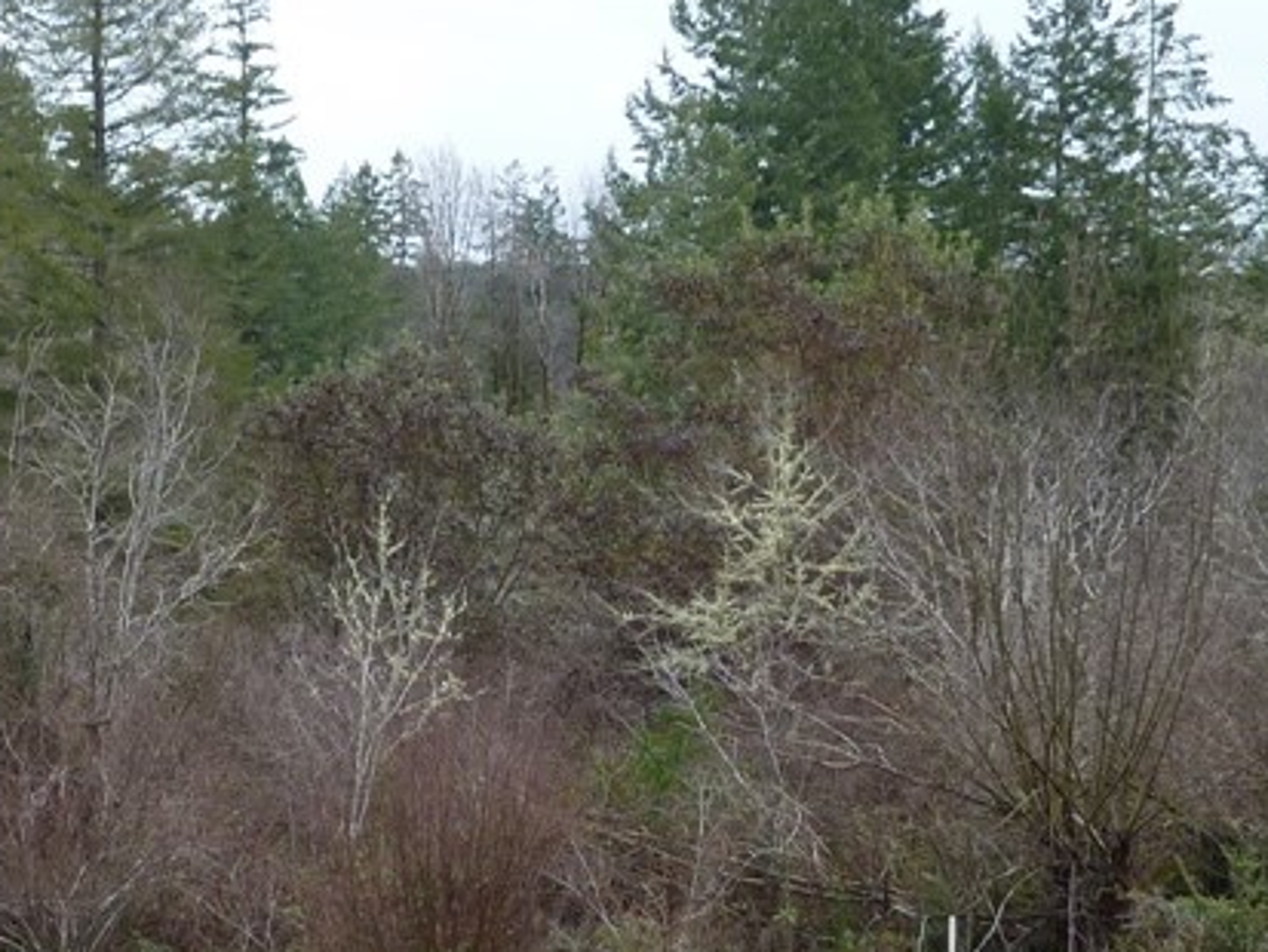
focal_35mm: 62
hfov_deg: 31.0
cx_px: 448
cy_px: 623
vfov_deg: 23.6
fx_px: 2272
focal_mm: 4.1
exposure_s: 1/80
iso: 80
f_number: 3.3
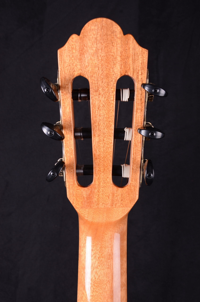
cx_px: 100
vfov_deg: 43.7
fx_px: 377
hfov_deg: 29.7
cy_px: 151
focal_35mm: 45
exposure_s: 1/200
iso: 200
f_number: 11
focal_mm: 30
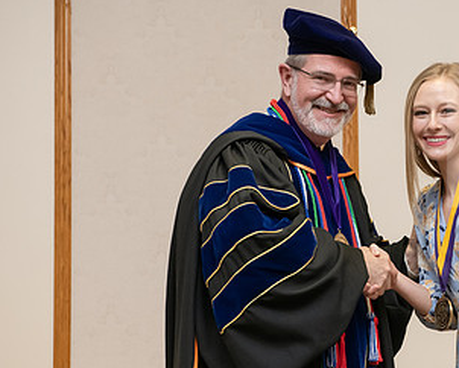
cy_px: 264
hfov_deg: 16.0
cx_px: 401
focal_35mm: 119
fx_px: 1618
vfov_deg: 12.9
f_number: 5.6
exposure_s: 1/200
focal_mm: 66
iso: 2000
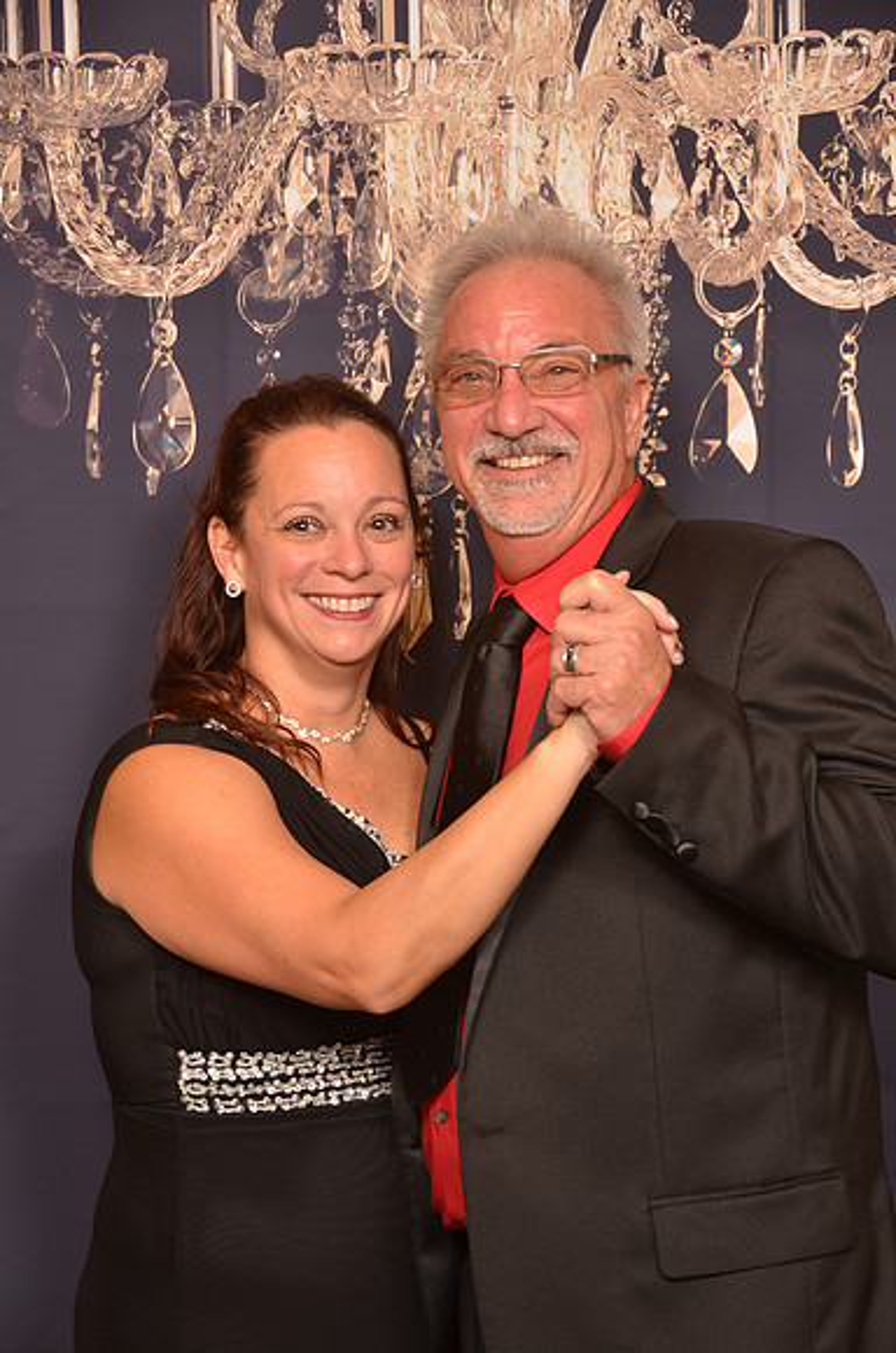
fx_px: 3376
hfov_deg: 15.1
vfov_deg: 22.7
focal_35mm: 90
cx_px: 448
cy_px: 676
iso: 200
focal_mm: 60
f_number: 5.6
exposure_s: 1/60
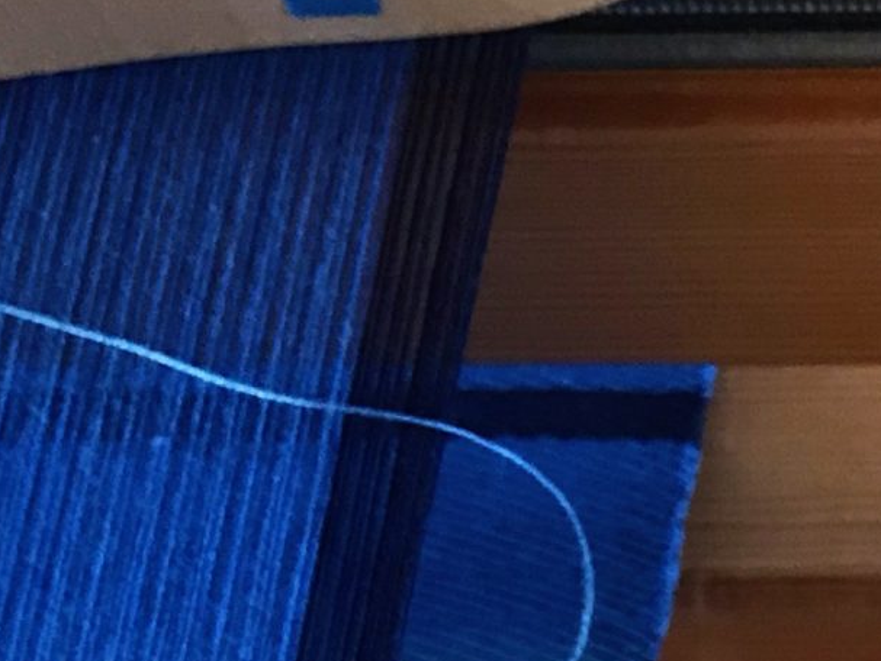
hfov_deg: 15.6
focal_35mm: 118
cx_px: 1248
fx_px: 3005
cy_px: 1170
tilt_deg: -63.5
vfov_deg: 11.7
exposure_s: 1/15
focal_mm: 3.99
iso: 40
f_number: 1.8
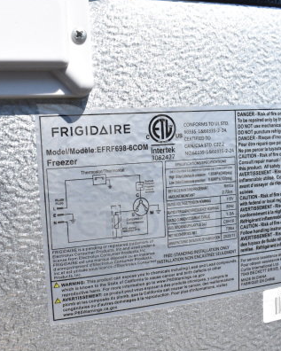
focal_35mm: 39
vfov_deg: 46.8
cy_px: 174
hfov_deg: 38.1
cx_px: 115
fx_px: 405
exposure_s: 1/320
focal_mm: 18
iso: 200
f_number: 9
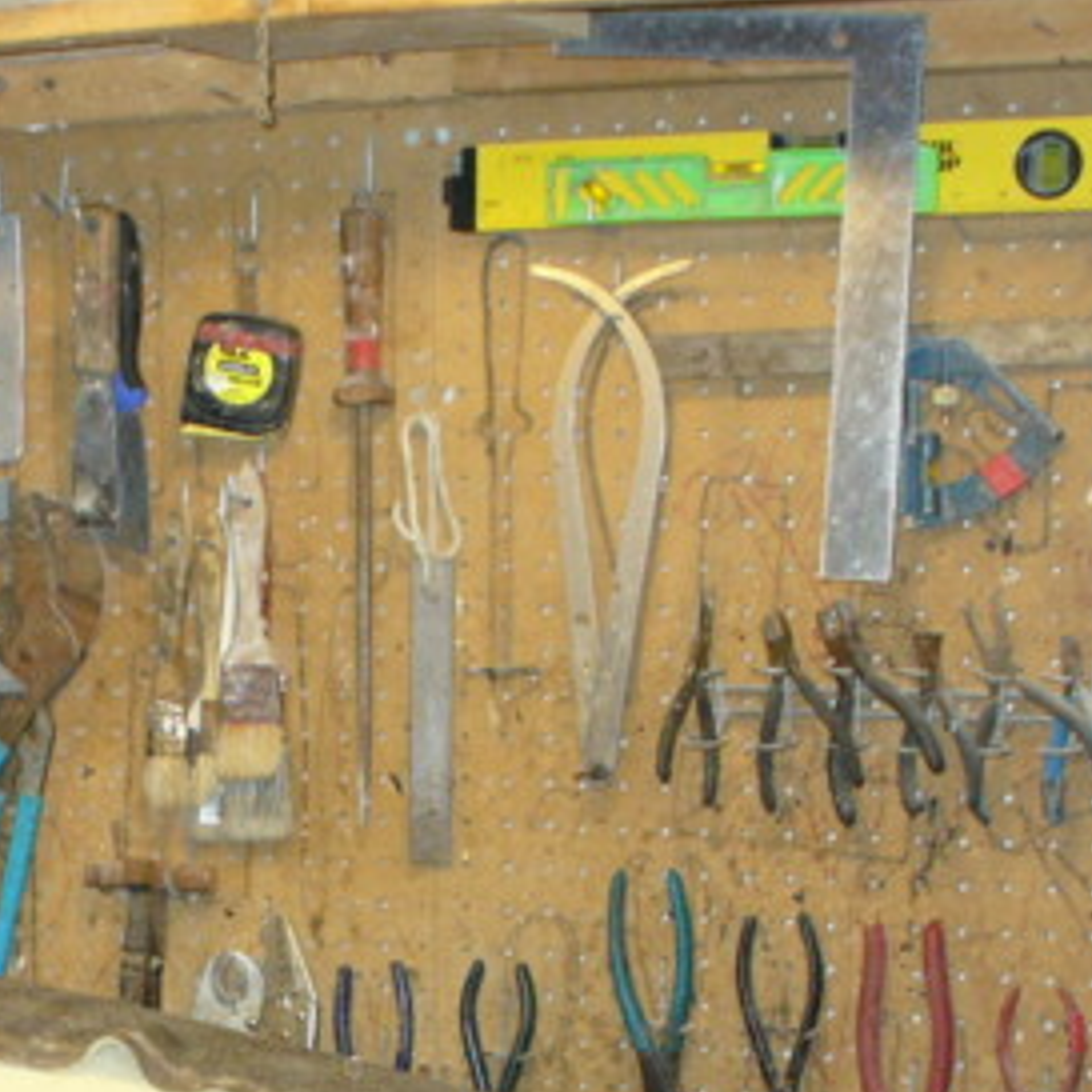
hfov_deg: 17.9
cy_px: 1164
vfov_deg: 17.6
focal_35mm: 96
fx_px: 3426
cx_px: 132
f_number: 2.8
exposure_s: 1/60
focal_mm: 6.1
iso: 150
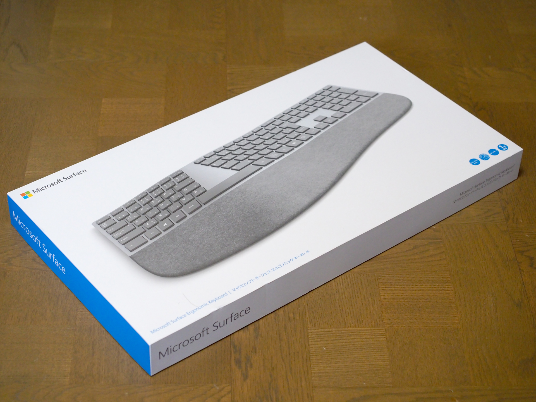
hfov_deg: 24.4
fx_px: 1239
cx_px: 268
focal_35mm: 80
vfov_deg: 18.4
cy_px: 201
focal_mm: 40
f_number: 4
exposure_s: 1/100
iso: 1000
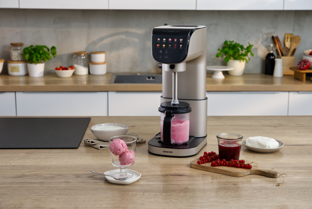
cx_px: 156
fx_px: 506
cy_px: 104
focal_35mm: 58
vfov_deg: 23.3
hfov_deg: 34.3
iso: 640
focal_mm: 58.3
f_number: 5.6
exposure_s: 1/125
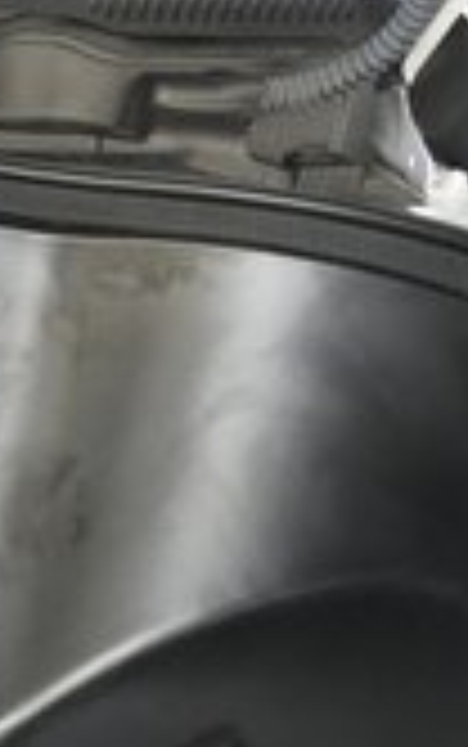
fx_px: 2078
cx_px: -644
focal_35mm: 102
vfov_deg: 19.3
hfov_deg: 10.9
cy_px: 868
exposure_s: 1/160
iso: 5000
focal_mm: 26
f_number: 2.8
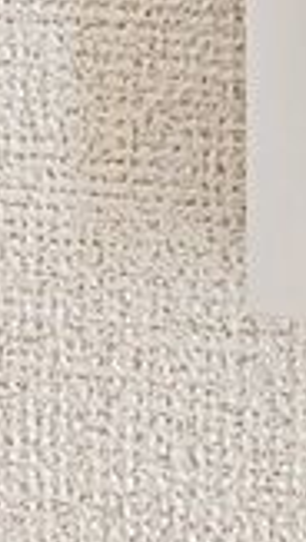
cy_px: -193
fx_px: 3136
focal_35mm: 218
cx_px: 712
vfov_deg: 9.7
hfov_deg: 5.4
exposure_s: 1/40
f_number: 1.89
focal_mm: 5.43
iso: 221
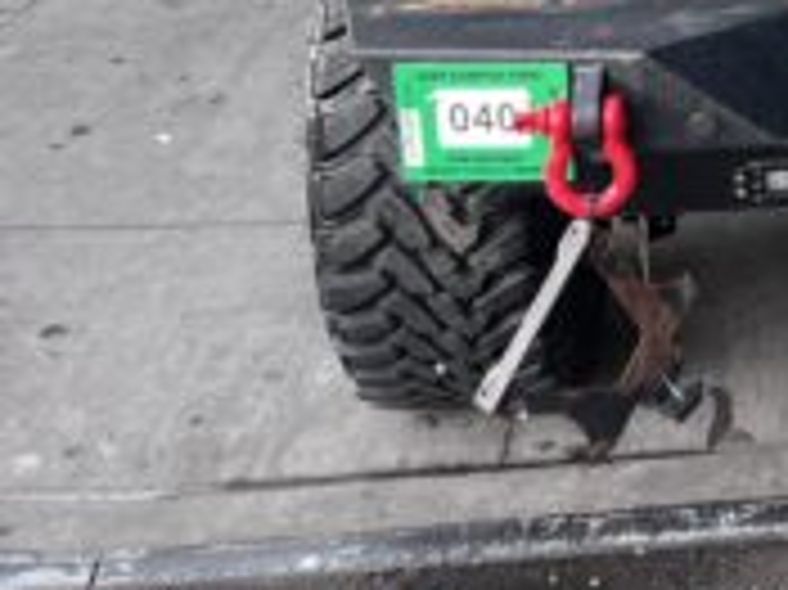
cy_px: -212
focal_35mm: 89
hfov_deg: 20.2
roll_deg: +2.1
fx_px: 2025
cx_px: 1027
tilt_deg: -9.2
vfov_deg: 15.6
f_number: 1.5
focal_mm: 5.7
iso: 40
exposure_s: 1/121
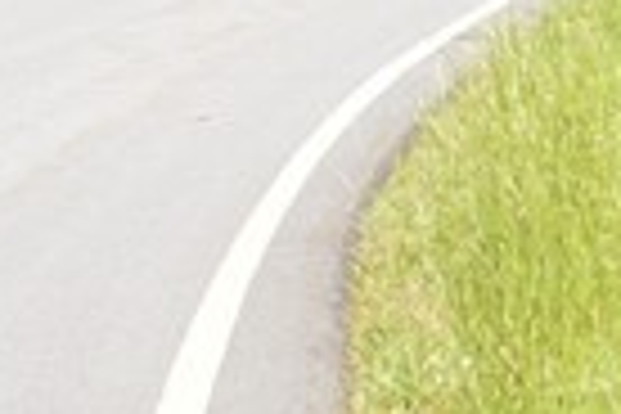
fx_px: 5501
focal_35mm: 319
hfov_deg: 6.1
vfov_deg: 4.2
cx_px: 1672
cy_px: -832
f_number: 5.6
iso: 100
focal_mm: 27
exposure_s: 1/200
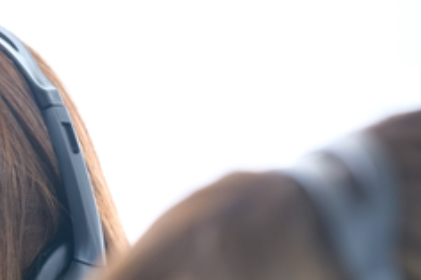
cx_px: -141
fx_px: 4593
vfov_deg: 3.5
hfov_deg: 5.2
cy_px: 360
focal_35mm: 393
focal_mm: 145
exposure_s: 1/125
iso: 640
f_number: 5
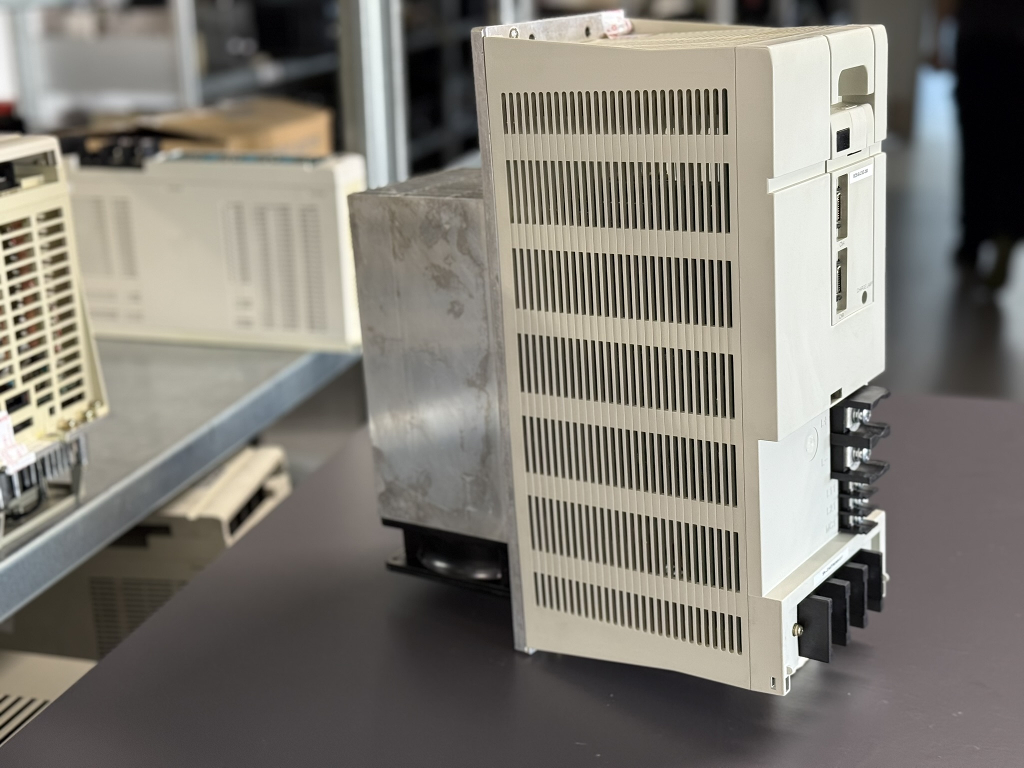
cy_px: 384
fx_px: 1420
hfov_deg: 39.7
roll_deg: +0.7
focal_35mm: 48
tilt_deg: -17.8
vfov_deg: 30.3
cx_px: 512
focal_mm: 6.76
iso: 200
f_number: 1.78
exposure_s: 1/50
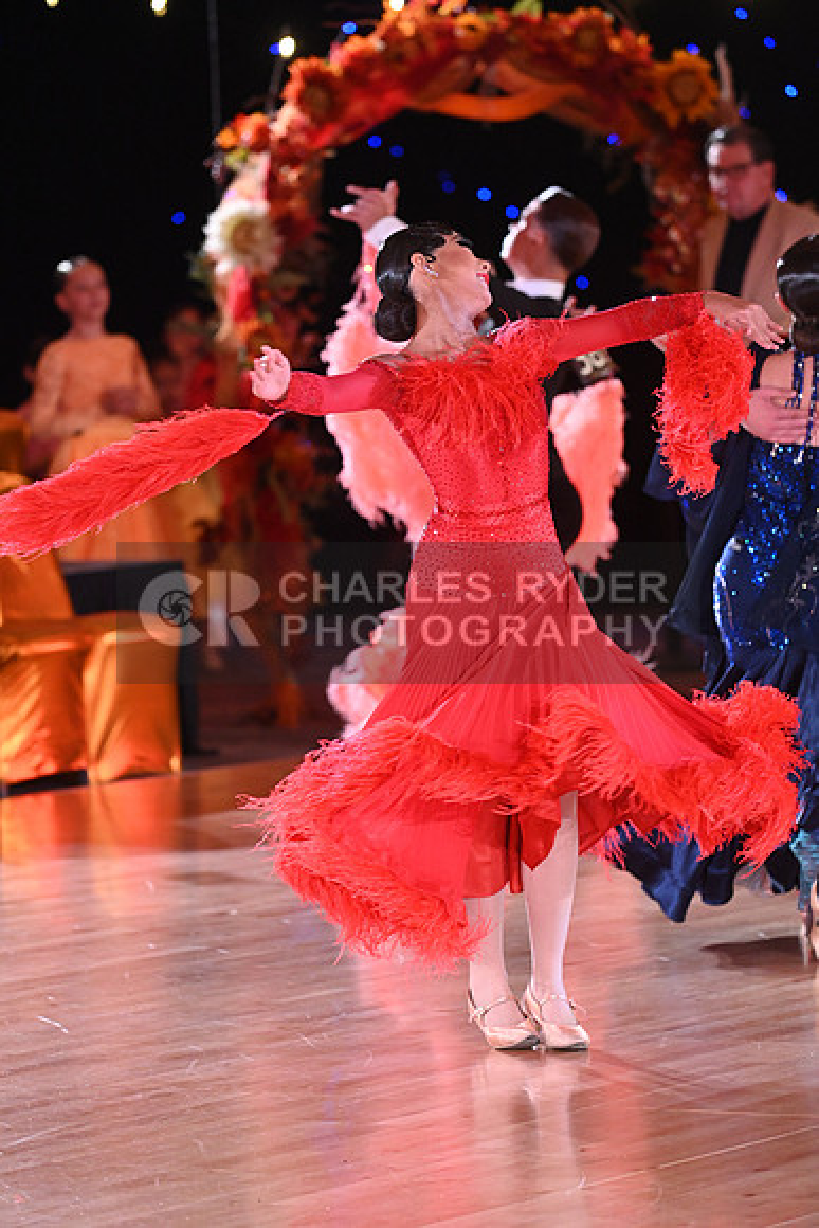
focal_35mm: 200
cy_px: 614
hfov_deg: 6.9
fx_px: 6820
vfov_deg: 10.3
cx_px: 410
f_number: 5
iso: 5000
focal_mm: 200
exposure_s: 1/400
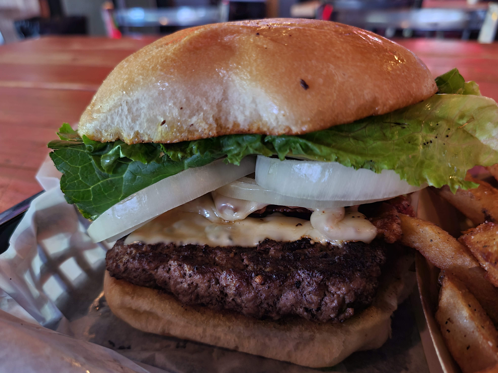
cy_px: 186
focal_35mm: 26
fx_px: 374
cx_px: 249
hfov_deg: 67.3
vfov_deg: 53.1
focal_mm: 5.4
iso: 320
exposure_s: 1/15
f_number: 1.8
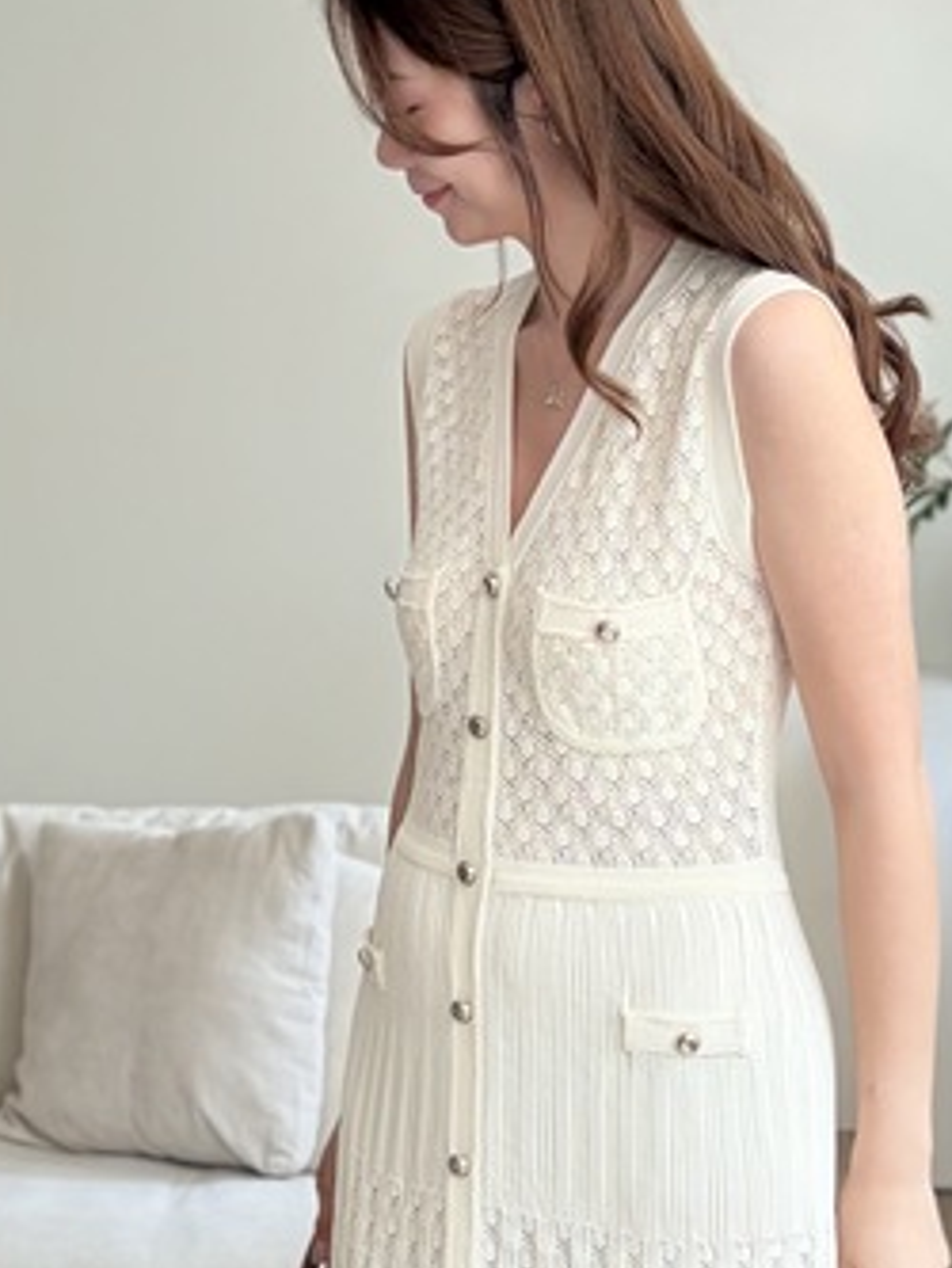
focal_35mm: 78
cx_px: 400
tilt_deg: -7.1
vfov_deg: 24.9
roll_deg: -2.6
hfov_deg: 18.9
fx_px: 2858
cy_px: 819
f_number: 1.6
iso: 64
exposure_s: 1/122
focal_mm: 5.96
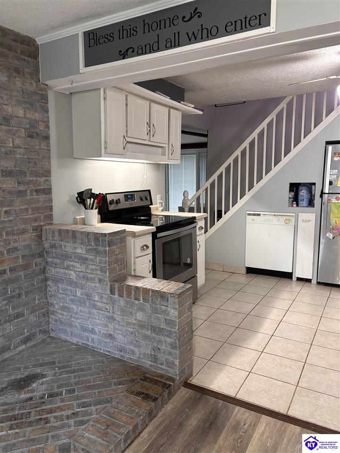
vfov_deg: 67.3
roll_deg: +0.2
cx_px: 170
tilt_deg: -8.7
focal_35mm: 26
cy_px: 226
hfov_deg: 53.1
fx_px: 340
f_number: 1.6
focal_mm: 5.96
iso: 400
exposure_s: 1/60
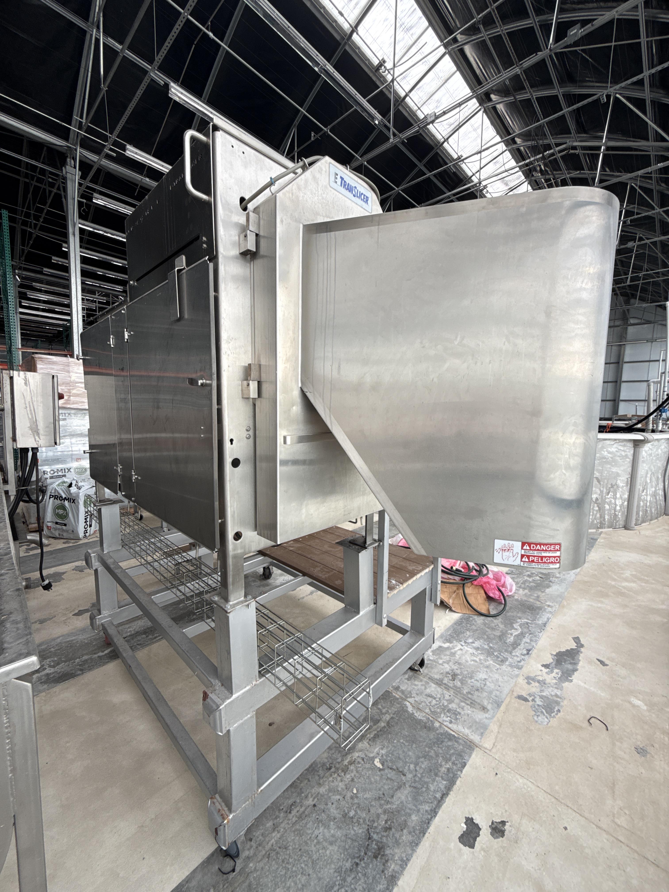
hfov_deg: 85.7
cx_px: 334
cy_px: 446
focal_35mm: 14
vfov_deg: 102.1
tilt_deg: -5.4
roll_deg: -1.7
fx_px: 361
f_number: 2.2
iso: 50
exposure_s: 1/213
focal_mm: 2.22
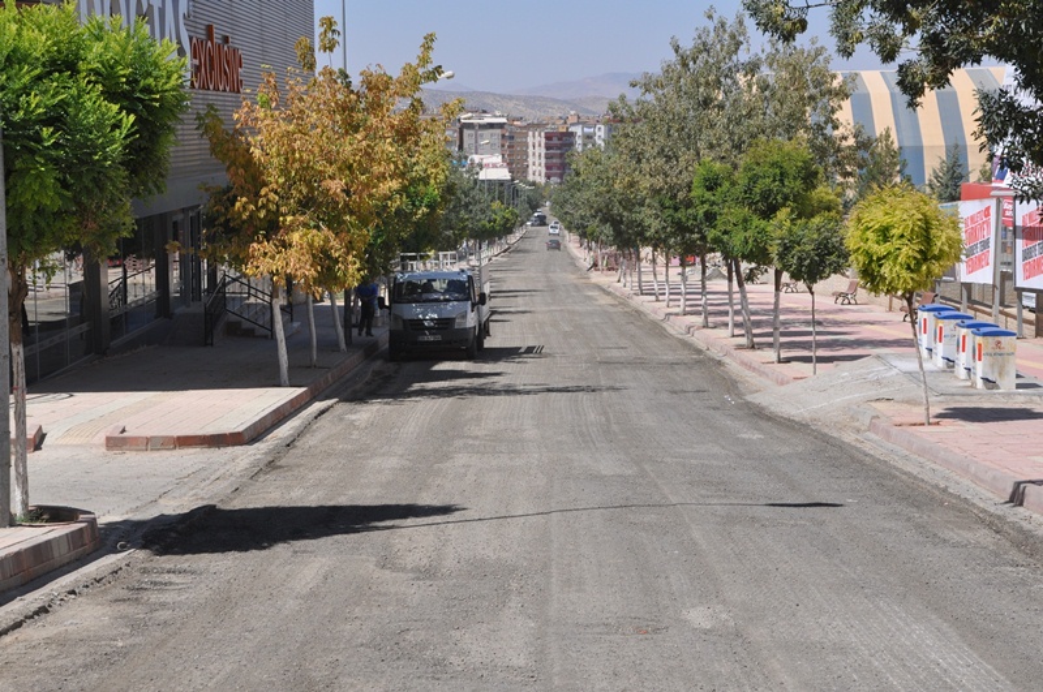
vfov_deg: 18.9
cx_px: 522
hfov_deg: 28.1
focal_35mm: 72
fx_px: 2083
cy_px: 346
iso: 200
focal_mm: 48
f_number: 10
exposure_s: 1/400
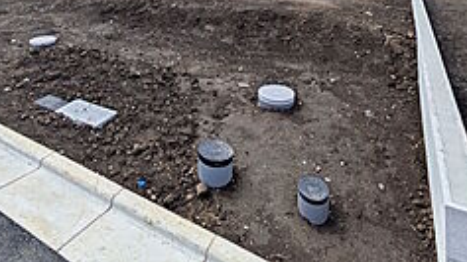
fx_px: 359
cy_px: -68
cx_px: 215
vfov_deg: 31.9
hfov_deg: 66.0
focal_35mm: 29
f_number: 2.2
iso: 47
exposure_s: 1/2833
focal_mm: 1.83
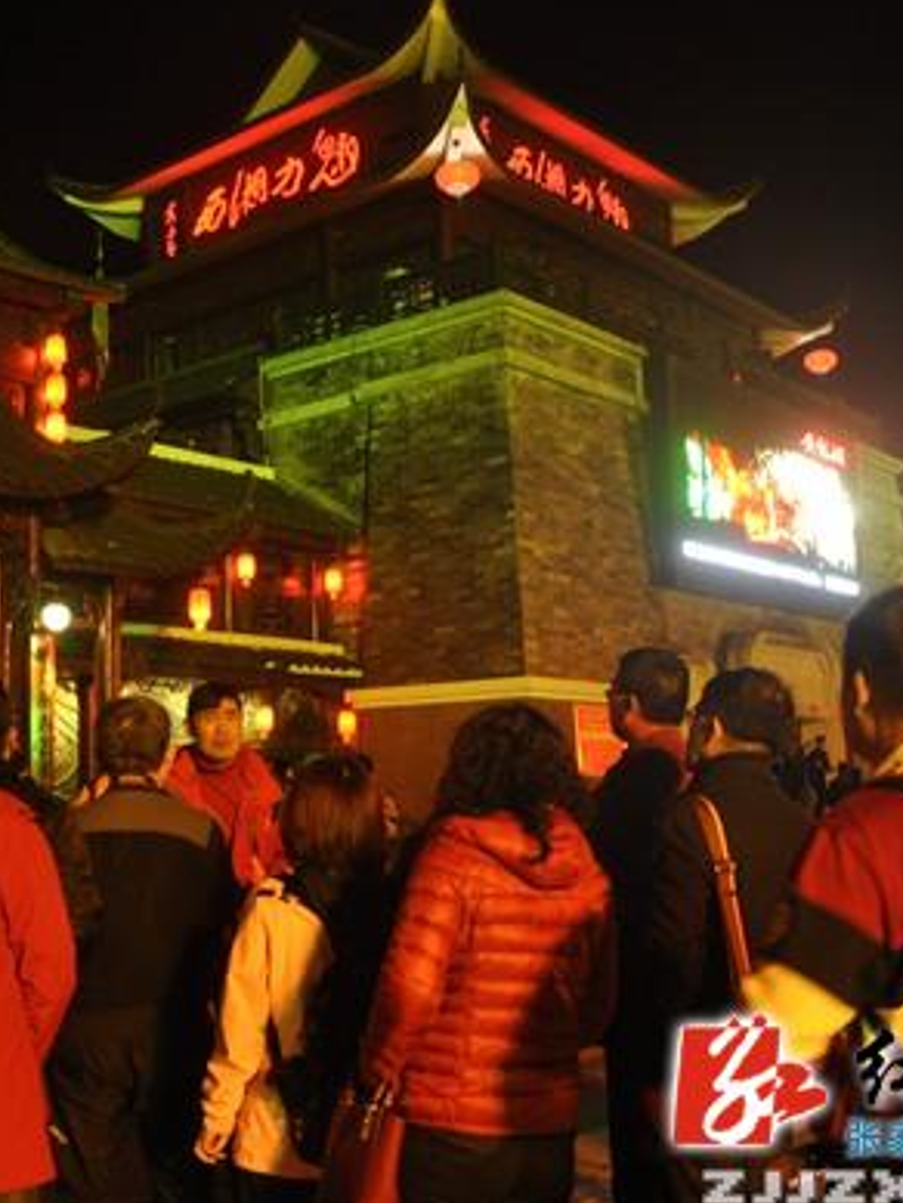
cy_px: 602
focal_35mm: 40
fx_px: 1391
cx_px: 170
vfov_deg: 46.8
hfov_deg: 34.8
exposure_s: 1/20
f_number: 3.5
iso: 800
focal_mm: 18
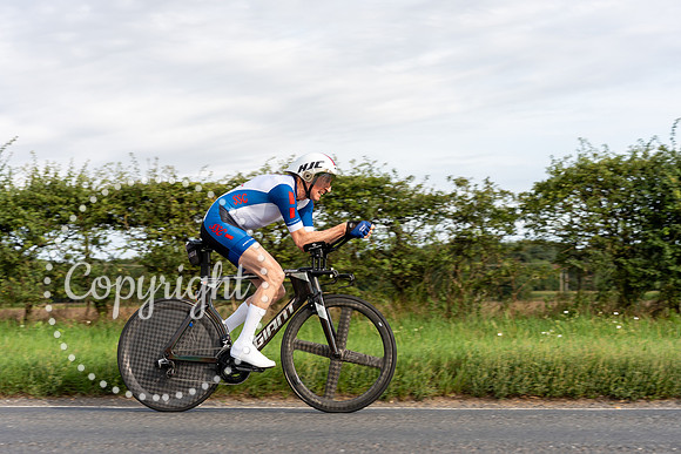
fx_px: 1238
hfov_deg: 30.8
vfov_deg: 20.8
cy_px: 227
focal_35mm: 65
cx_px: 340
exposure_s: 1/640
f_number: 4.5
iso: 125
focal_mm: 62
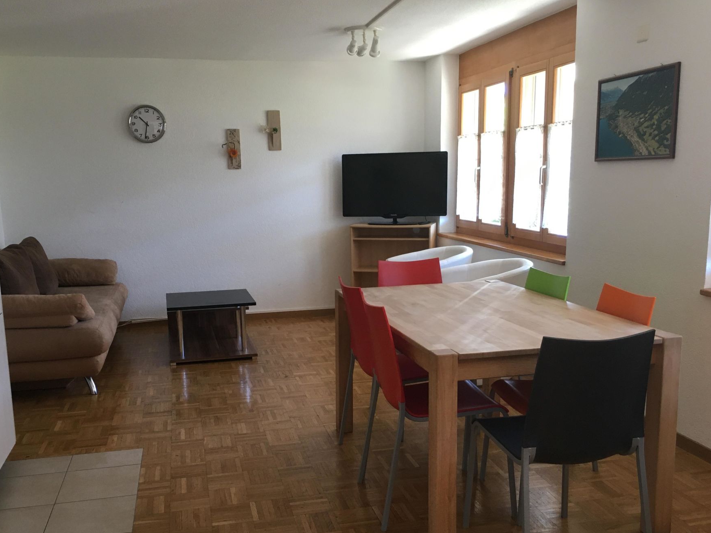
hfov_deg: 53.9
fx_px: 698
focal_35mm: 34
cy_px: 305
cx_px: 328
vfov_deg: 41.7
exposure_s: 1/33
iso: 125
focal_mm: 4.15
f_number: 2.2
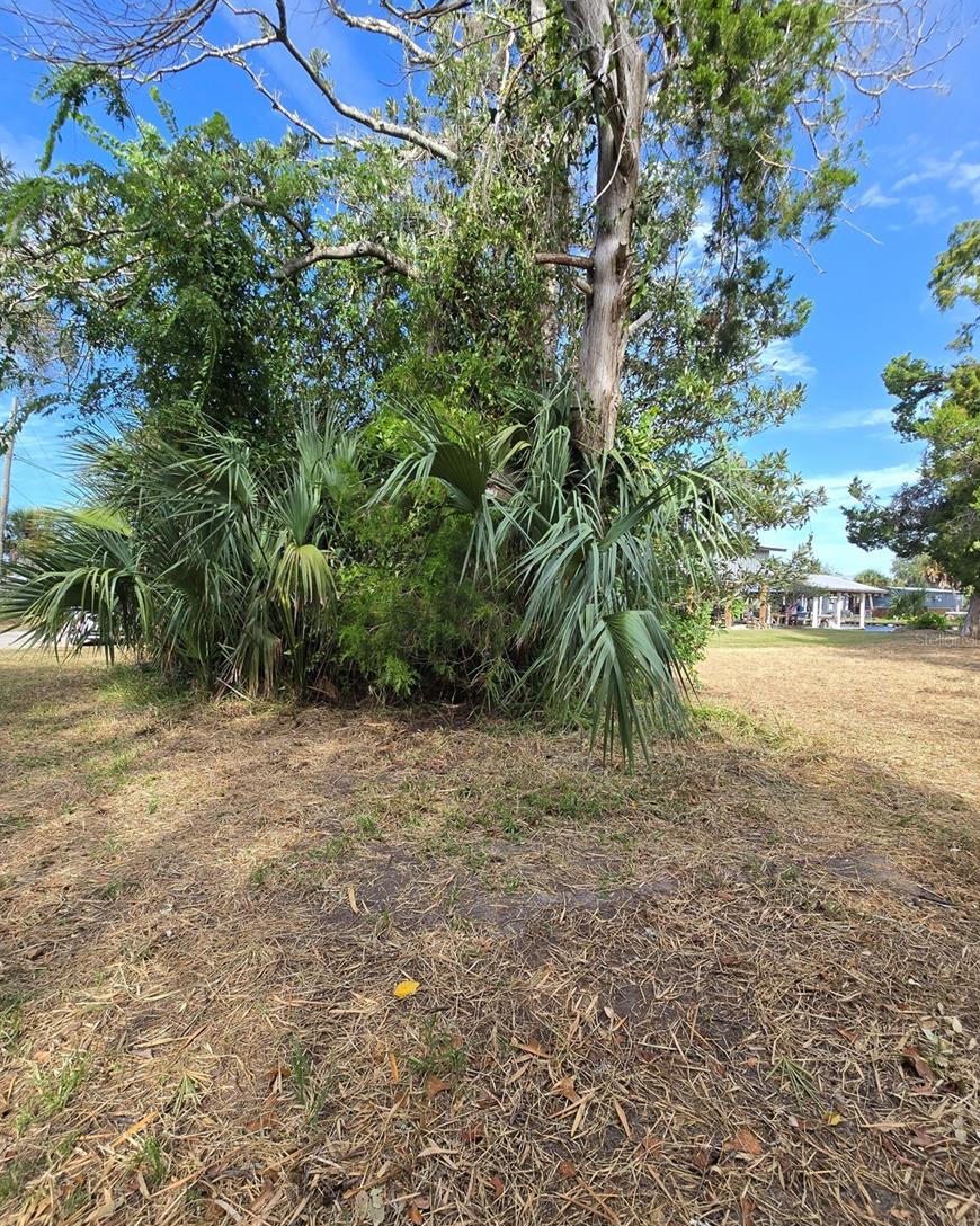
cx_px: 488
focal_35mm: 14
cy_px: 639
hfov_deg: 88.0
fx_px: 508
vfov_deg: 100.7
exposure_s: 1/594
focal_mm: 2.2
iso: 50
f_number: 2.2
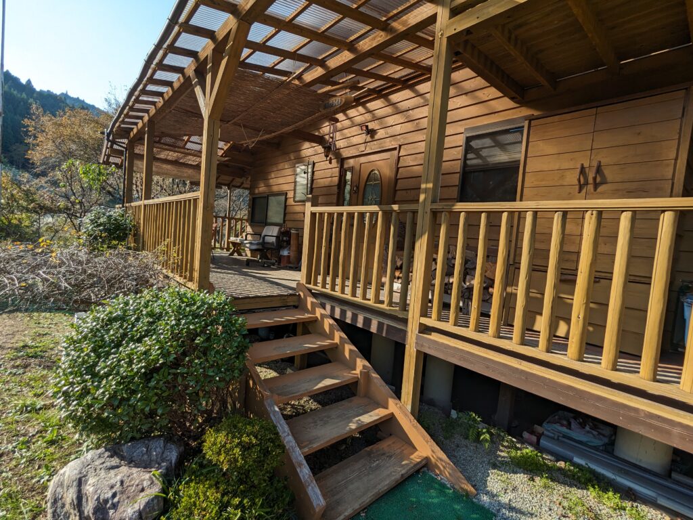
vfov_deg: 78.1
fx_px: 320
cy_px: 260
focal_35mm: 16
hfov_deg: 94.5
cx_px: 346
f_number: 2.2
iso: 41
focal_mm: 2.35
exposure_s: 1/664
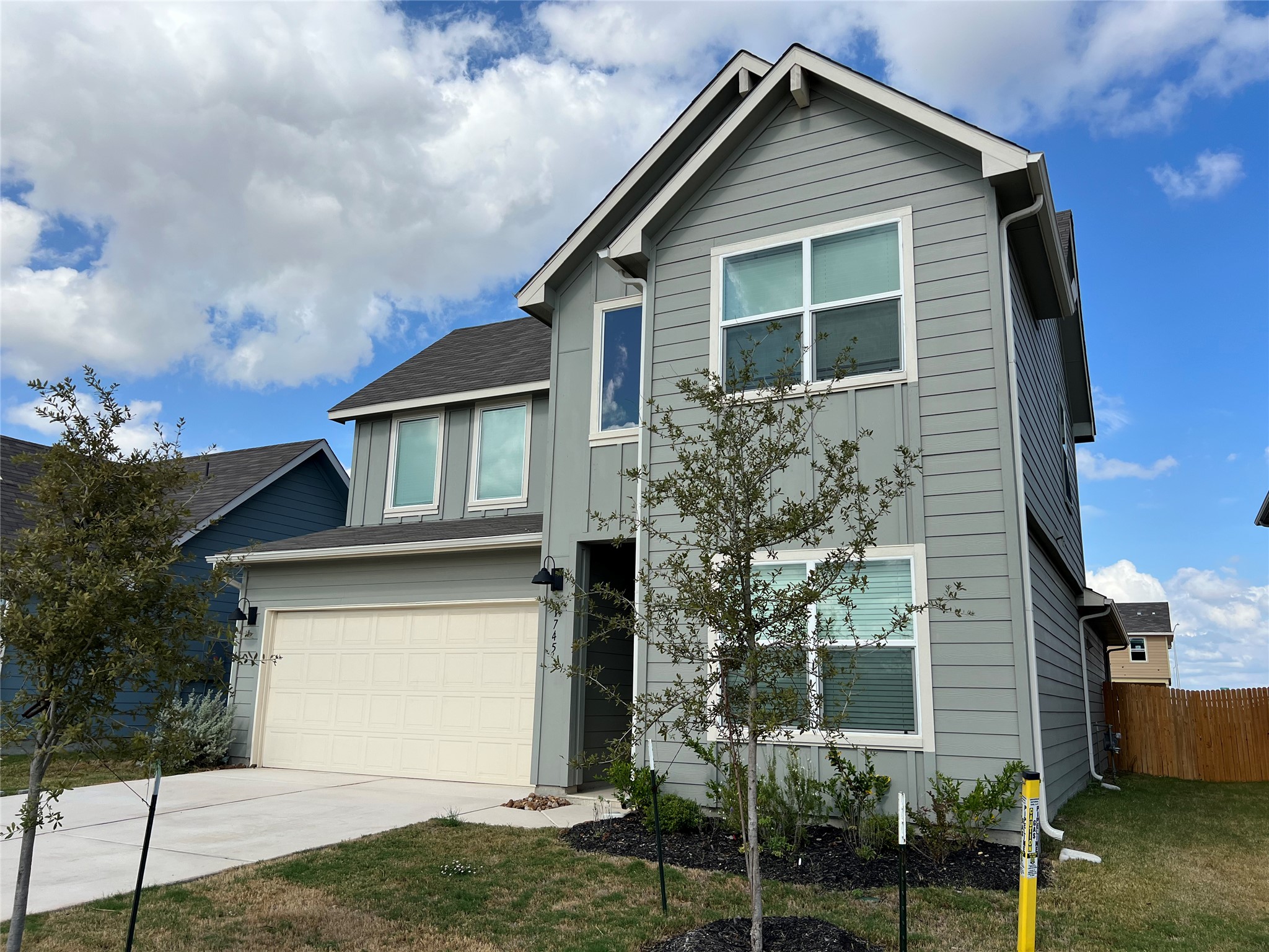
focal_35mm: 26
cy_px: 476
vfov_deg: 53.1
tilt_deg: +12.4
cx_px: 634
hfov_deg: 67.3
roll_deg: -1.1
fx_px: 953
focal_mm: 5.7
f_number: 1.5
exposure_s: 1/4831
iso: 50
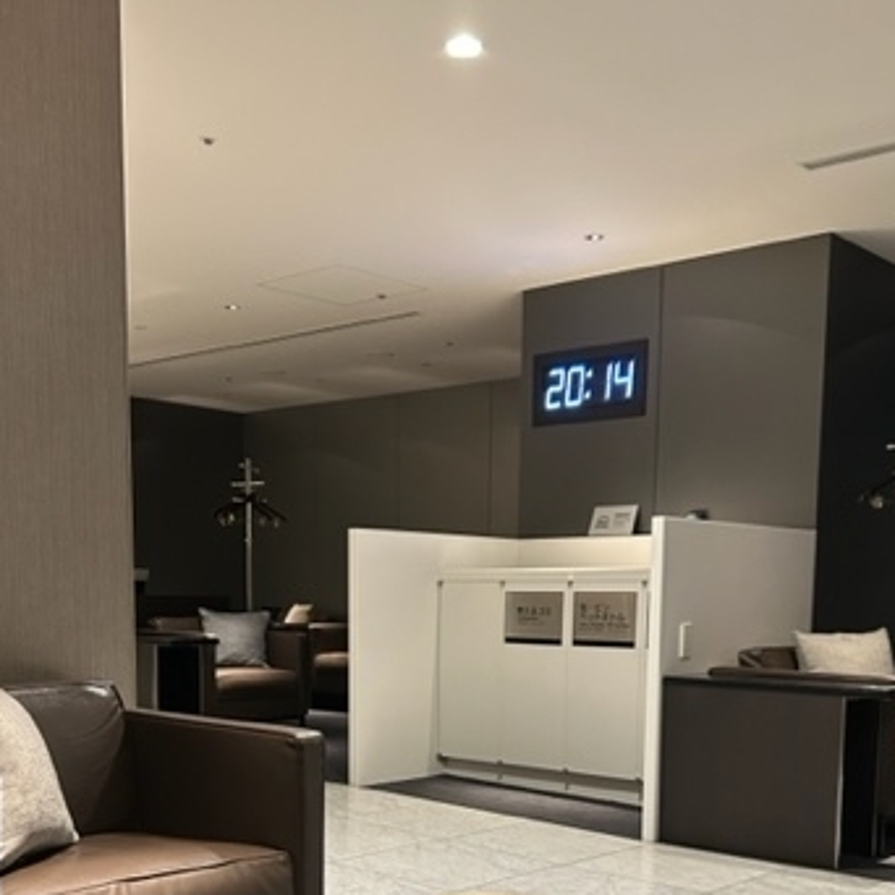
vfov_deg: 37.4
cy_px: 751
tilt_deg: -7.1
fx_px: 1258
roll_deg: -0.7
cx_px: 463
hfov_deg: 39.2
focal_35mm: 43
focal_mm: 5.7
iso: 250
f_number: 1.5
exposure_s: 1/50
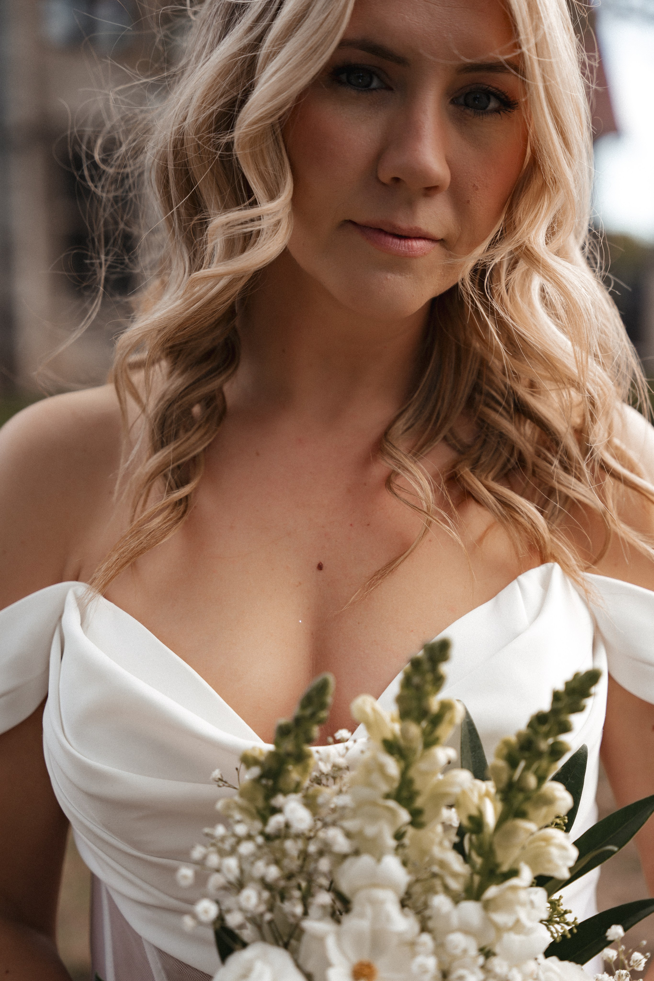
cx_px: 327
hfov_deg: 19.5
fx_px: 1907
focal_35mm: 70
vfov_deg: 28.8
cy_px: 490
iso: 160
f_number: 3.2
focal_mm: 70
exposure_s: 1/640
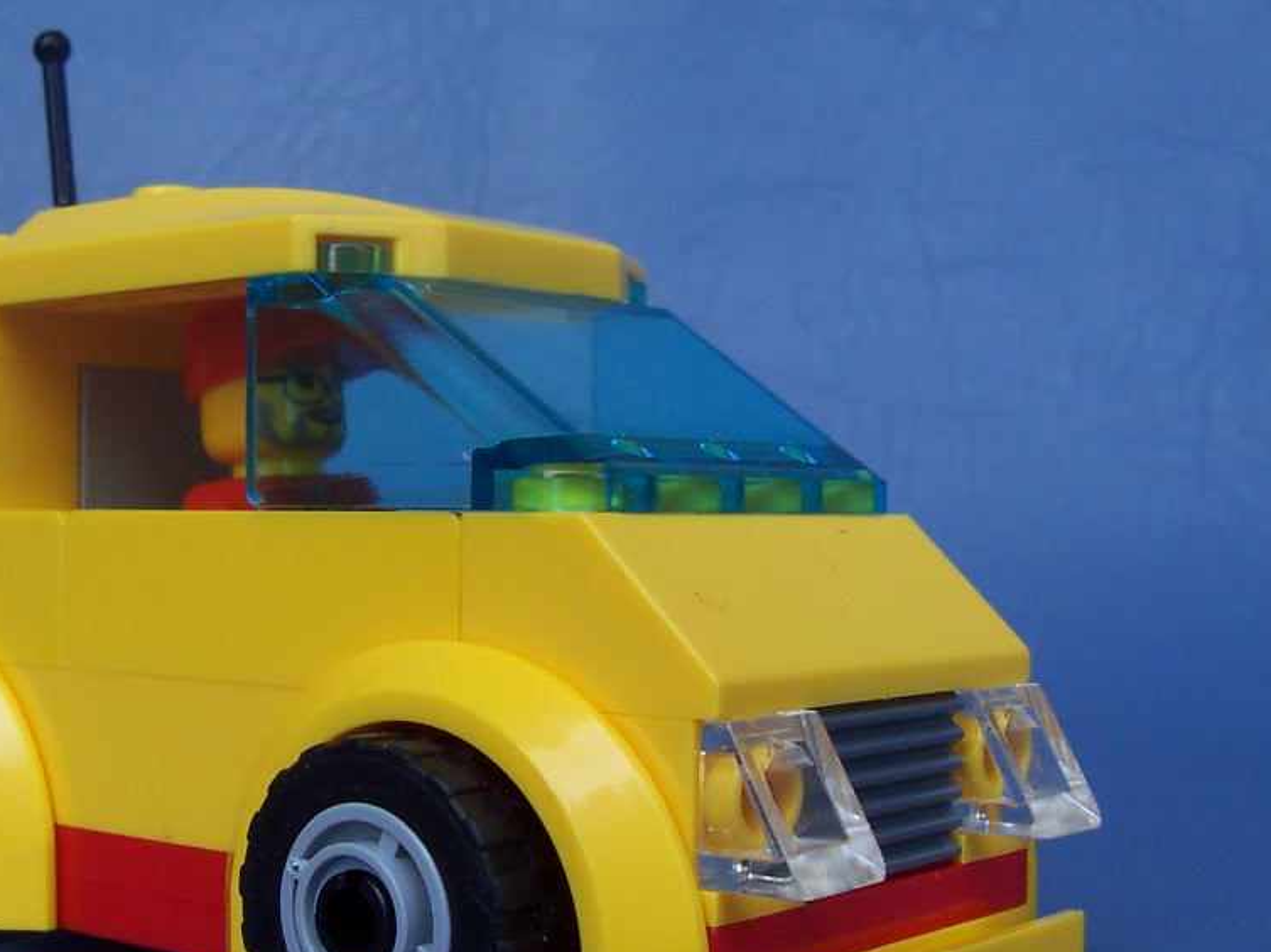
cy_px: 542
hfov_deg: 32.4
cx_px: 408
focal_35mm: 59
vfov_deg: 24.8
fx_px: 2165
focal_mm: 5.6
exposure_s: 1/125
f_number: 5.6
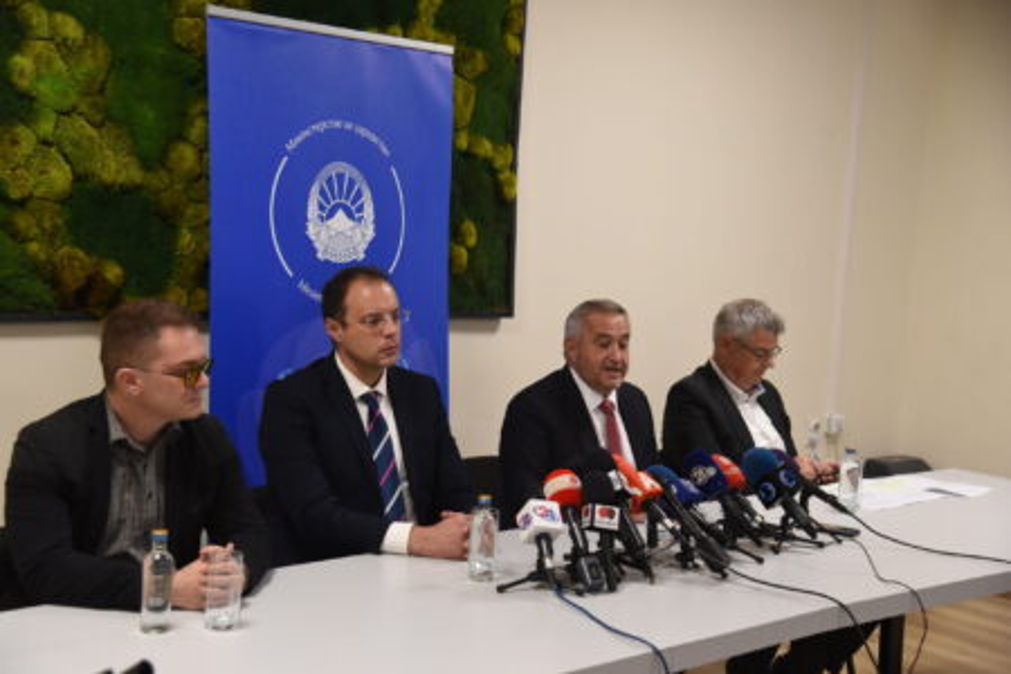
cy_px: 337
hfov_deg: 39.6
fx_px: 1404
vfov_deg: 27.0
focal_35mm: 50
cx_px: 506
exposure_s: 1/160
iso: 2000
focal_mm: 50
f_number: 4
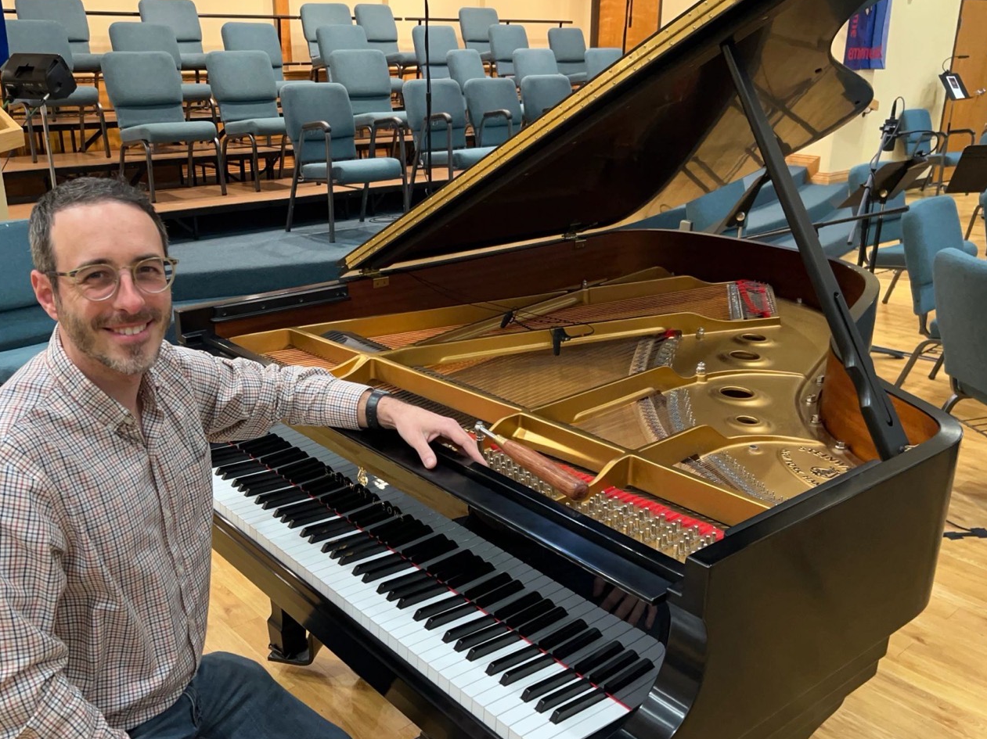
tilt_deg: -20.2
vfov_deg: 42.9
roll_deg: +0.5
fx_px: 941
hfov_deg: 55.3
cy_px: 387
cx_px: 445
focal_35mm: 33
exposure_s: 1/40
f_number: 1.5
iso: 400
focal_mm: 5.7
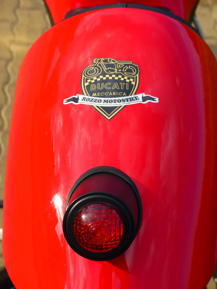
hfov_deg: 18.2
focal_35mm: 81
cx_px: 108
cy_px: 144
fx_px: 677
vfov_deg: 24.1
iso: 100
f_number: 2.8
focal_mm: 14.5
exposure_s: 1/1000
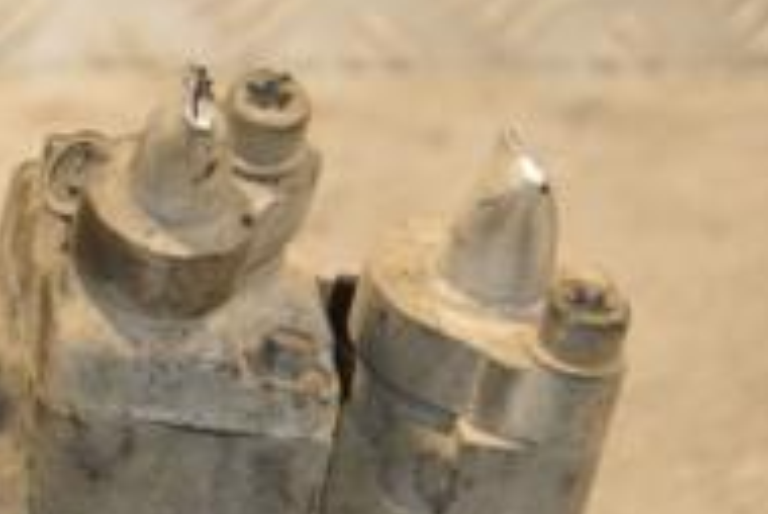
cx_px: -61
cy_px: 631
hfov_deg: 6.2
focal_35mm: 331
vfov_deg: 4.1
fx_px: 7067
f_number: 6.3
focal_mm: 70
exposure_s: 1/125
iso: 800
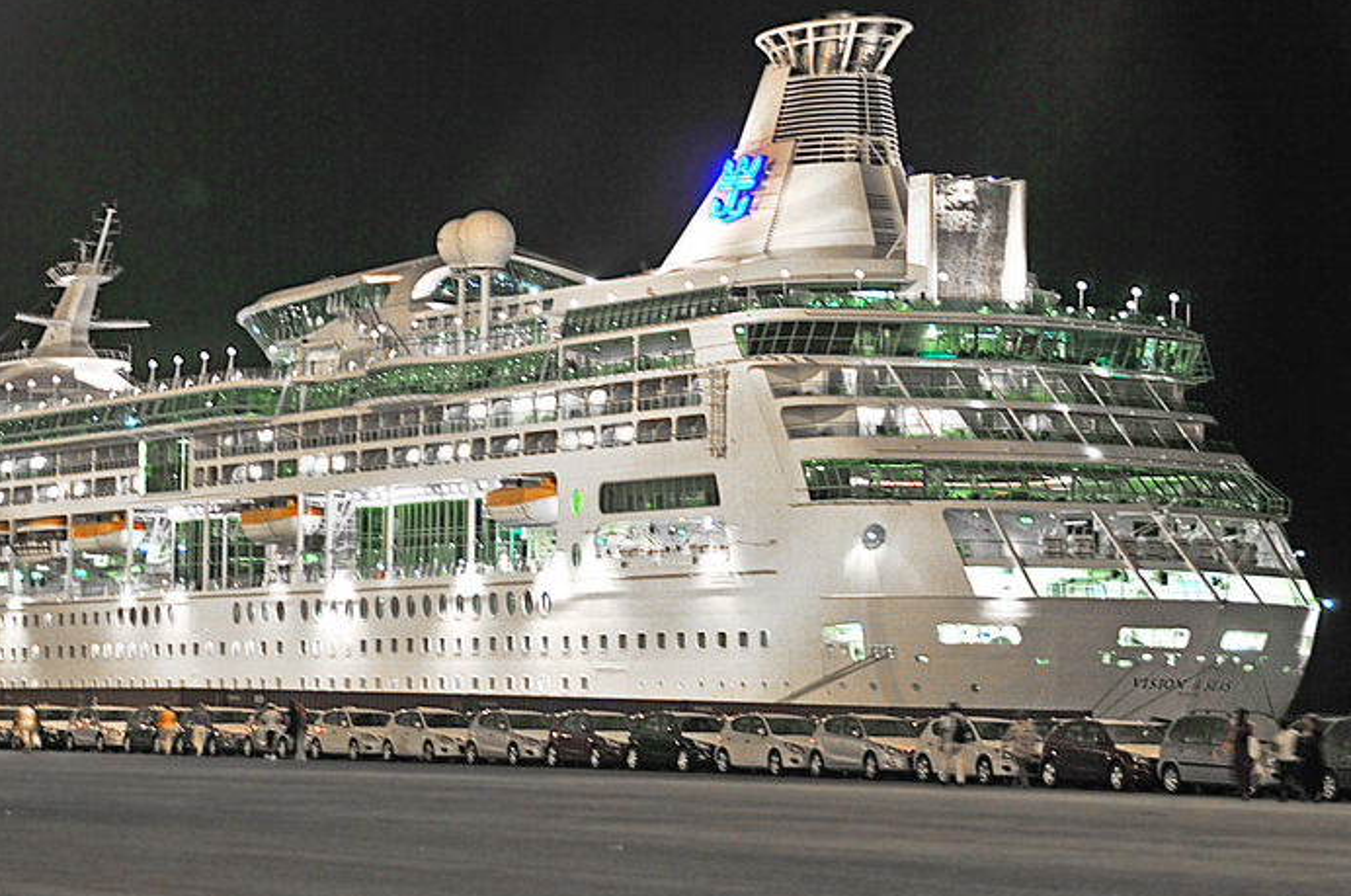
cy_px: 415
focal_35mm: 121
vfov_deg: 11.3
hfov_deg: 16.9
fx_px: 4533
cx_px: 527
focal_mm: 62
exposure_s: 1/5
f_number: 4.8
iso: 400
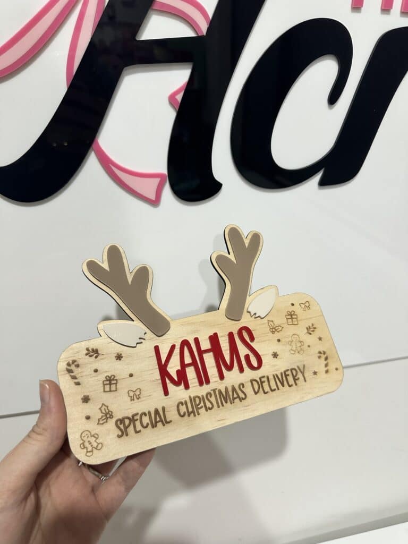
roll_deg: -1.1
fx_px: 377
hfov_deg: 56.8
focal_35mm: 24
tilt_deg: -24.0
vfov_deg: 71.6
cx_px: 204
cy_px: 272
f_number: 1.78
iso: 200
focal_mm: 6.86
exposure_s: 1/100
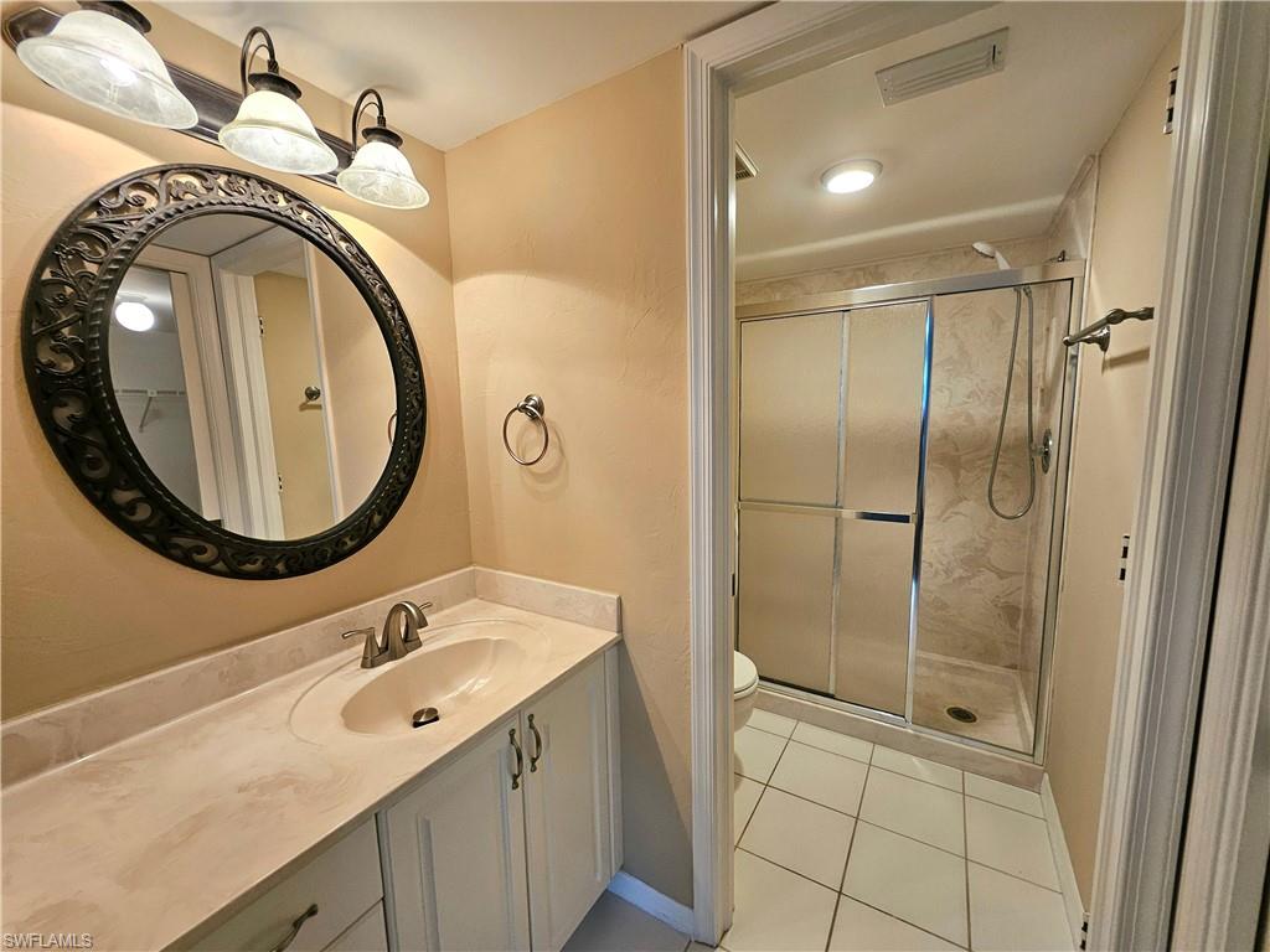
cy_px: 476
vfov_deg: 89.9
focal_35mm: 13
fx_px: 477
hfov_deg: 106.2
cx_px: 635
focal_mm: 1.7
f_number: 2.2
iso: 125
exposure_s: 1/60.2
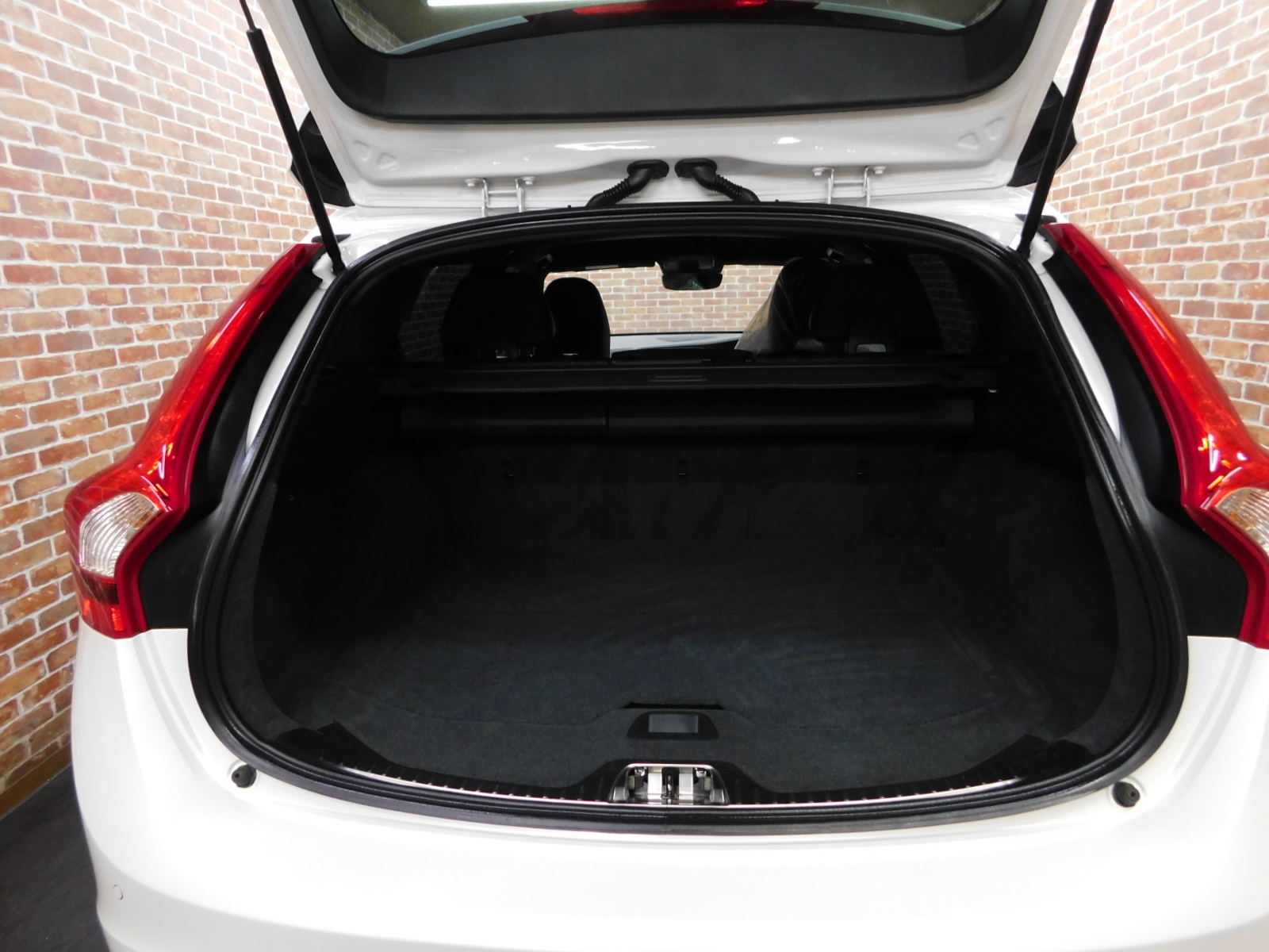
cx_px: 634
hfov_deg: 73.9
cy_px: 476
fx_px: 843
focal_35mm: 23
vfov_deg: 58.9
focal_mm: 4
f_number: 3
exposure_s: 1/30
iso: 280
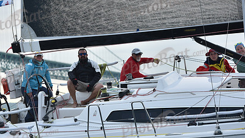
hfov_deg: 12.0
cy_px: 100
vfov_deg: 6.8
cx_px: 90
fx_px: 1163
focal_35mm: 179
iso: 500
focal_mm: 120
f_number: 3.5
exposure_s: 1/640
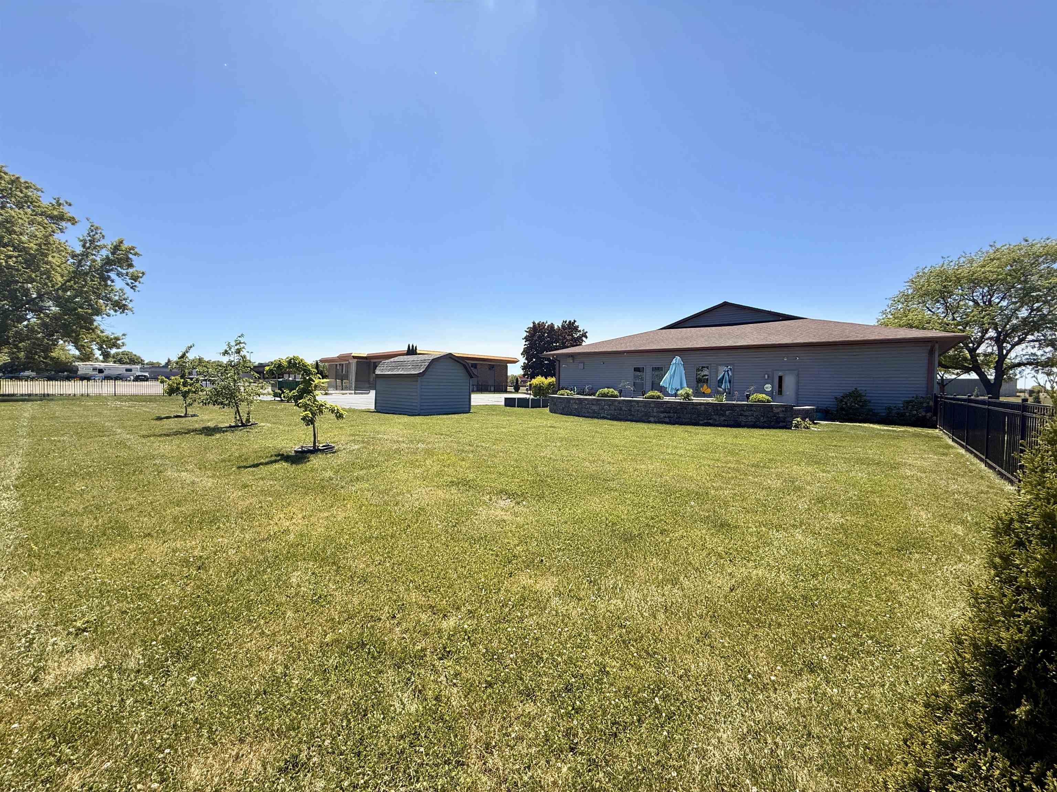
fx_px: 427
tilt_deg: -0.6
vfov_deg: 85.7
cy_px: 396
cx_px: 528
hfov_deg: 102.1
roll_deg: -2.2
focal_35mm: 14
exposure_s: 1/1656
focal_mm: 2.22
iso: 50
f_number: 2.2
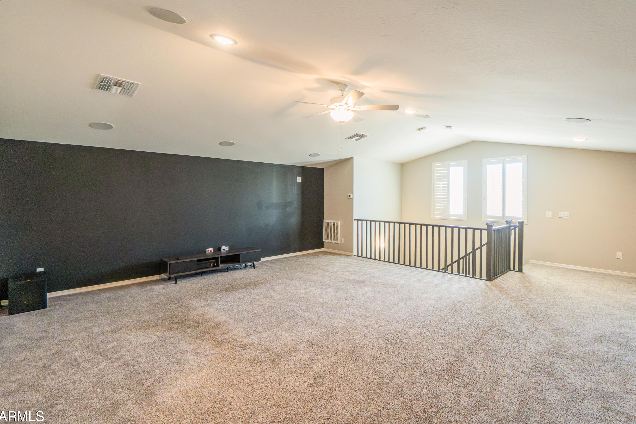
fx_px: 300
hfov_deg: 93.3
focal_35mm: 17
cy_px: 198
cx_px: 324
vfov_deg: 70.4
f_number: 4
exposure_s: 1/200
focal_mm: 10
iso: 2500
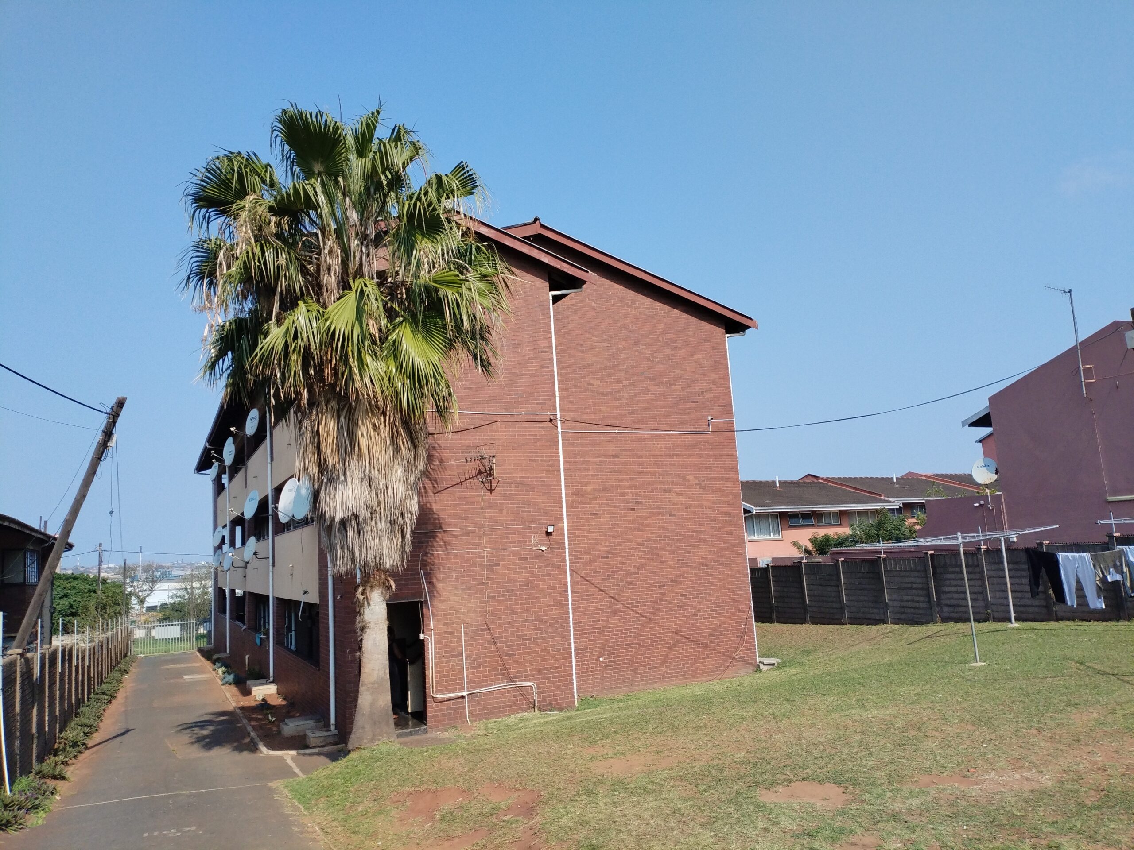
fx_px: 852
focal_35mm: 26
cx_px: 567
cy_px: 425
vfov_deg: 53.1
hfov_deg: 67.3
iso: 100
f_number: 1.8
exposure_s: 1/1595
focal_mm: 4.25
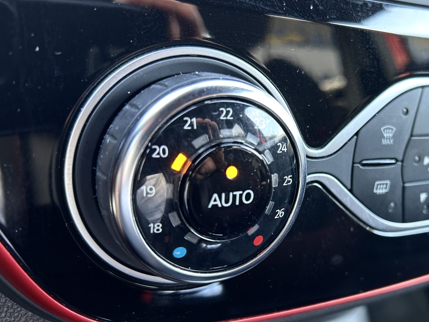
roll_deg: -14.0
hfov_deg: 44.3
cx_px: 321
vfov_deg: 35.0
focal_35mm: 41
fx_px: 508
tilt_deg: -26.0
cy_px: 202
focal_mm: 5.7
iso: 125
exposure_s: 1/60
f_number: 1.5
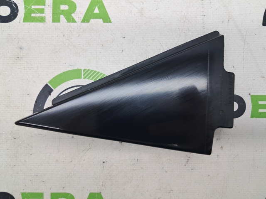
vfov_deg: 51.3
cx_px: 133
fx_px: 207
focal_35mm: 27
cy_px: 100
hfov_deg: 65.4
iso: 50
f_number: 1.8
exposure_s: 1/50
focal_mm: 4
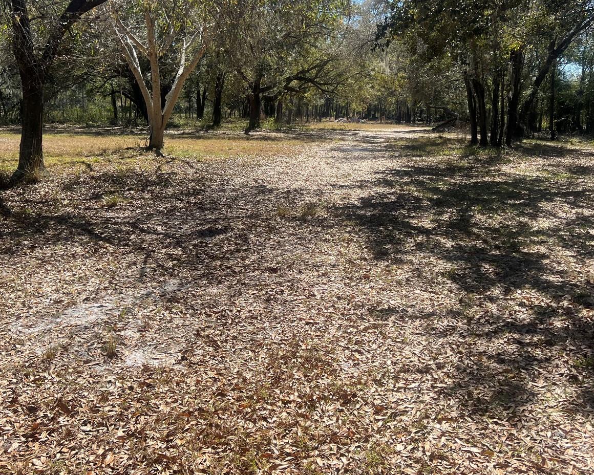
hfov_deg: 51.5
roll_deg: -1.6
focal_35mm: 35
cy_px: 200
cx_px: 295
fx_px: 615
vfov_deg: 42.1
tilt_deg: -7.6
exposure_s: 1/2695
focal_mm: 5.7
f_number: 1.5
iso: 50
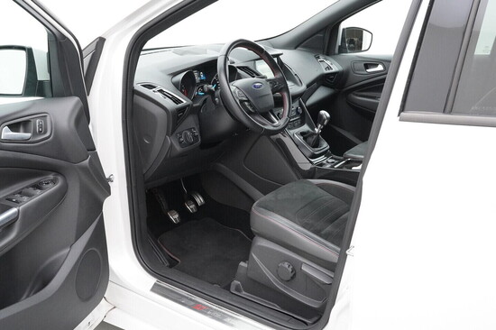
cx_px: 248
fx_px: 496
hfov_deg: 53.2
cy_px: 165
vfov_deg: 36.8
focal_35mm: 36
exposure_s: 1/100
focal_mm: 24
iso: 4000
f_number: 9
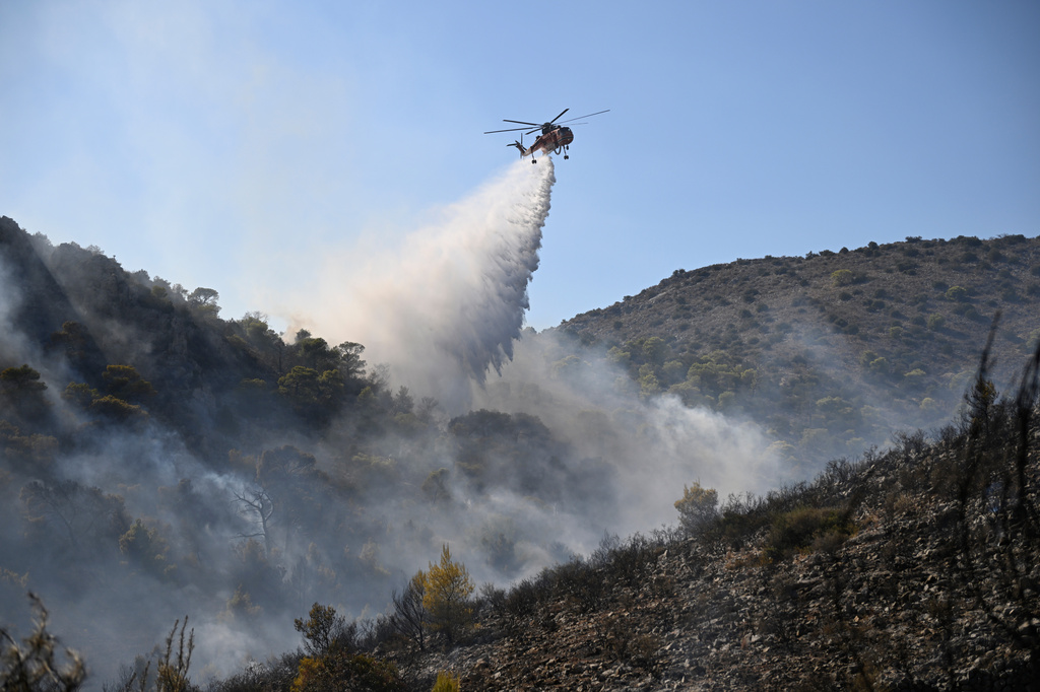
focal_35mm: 58
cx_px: 520
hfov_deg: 34.5
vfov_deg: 23.4
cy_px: 346
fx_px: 1675
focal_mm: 58
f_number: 4
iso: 100
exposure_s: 1/2000
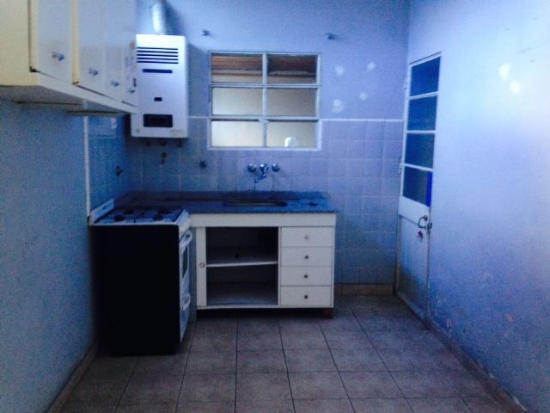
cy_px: 206
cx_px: 275
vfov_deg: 42.9
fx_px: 524
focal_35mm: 33
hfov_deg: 55.4
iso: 320
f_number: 2.4
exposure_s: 1/20
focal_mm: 4.12
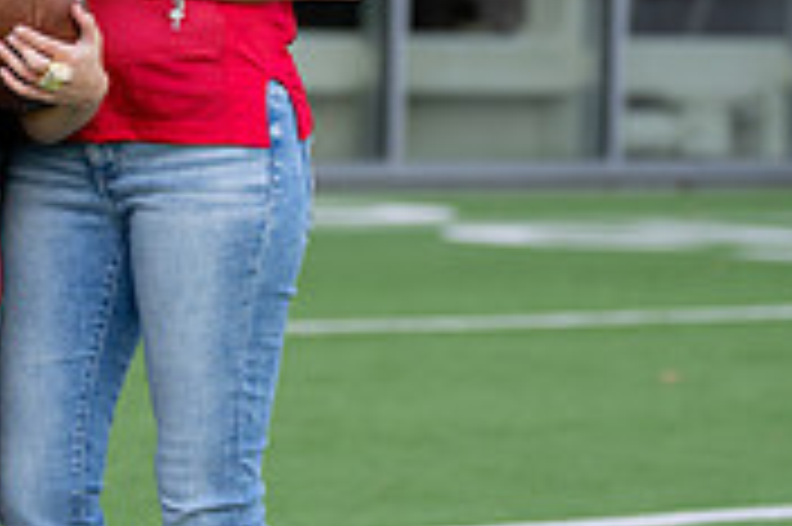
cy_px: -151
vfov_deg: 4.6
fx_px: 6594
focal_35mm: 300
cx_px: -72
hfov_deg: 6.8
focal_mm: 91
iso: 100
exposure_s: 1/400
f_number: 2.8
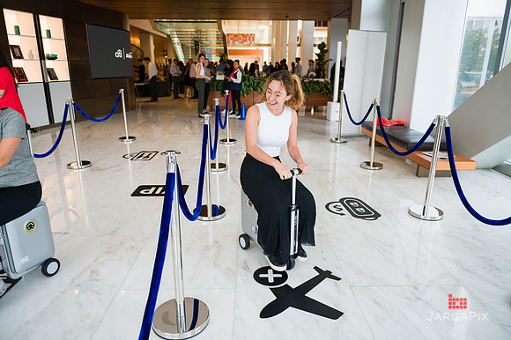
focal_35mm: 24
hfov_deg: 73.8
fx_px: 340
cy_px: 170
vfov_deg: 53.1
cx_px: 256
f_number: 3.2
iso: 320
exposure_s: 1/400
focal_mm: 24
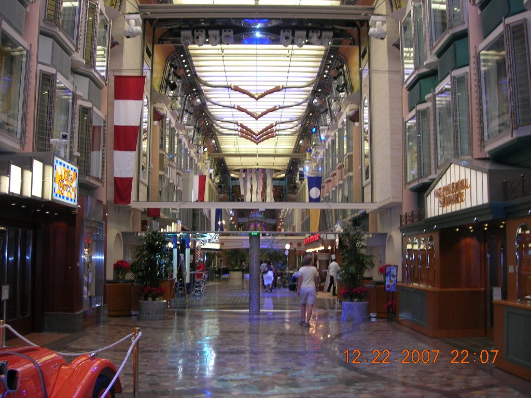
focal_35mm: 38
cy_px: 199
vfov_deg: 37.7
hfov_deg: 49.0
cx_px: 266
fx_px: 583
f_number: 2.8
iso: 78
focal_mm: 7.8
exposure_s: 1/37.1
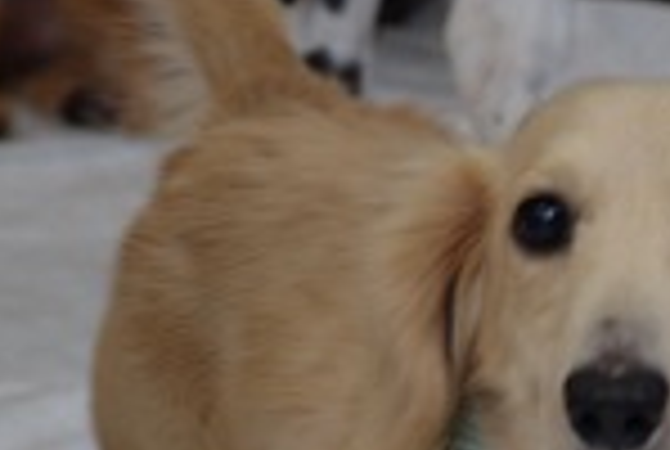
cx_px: 589
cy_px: 515
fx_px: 7111
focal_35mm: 381
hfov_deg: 5.4
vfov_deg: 3.6
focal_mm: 95
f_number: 6.3
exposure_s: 1/60
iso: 800
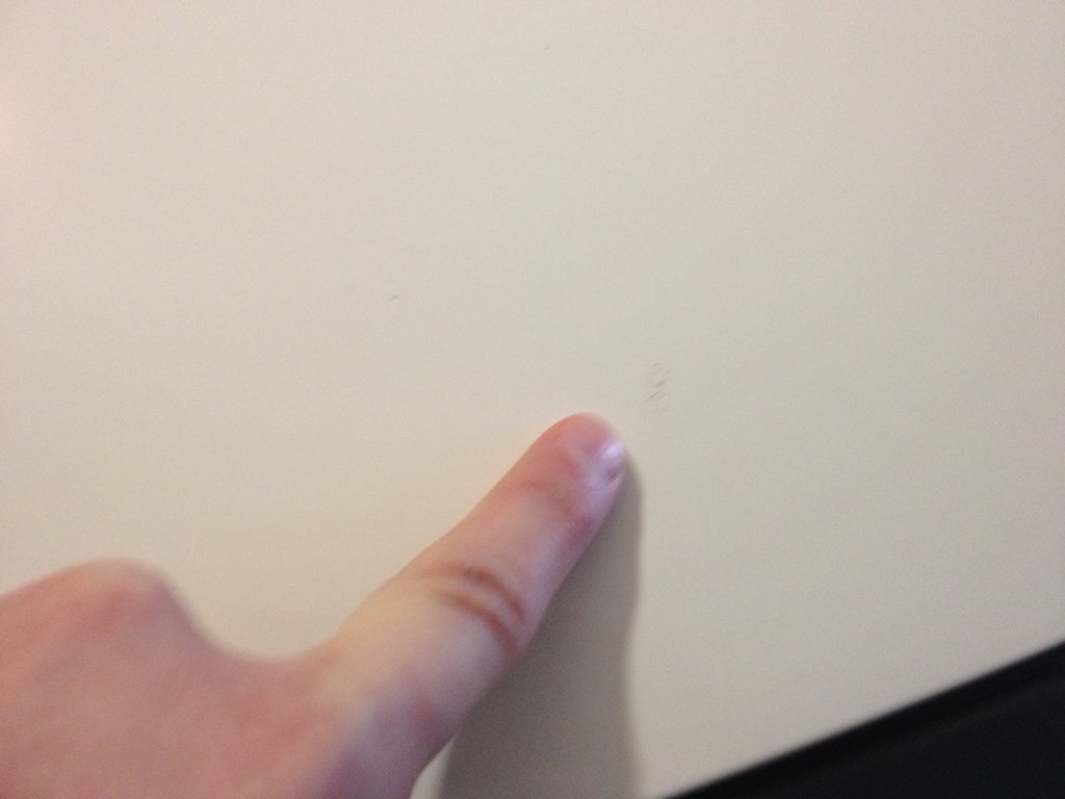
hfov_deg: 52.6
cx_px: 532
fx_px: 1077
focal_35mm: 35
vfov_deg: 40.7
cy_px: 400
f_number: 2.4
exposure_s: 1/20
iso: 250
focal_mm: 4.28
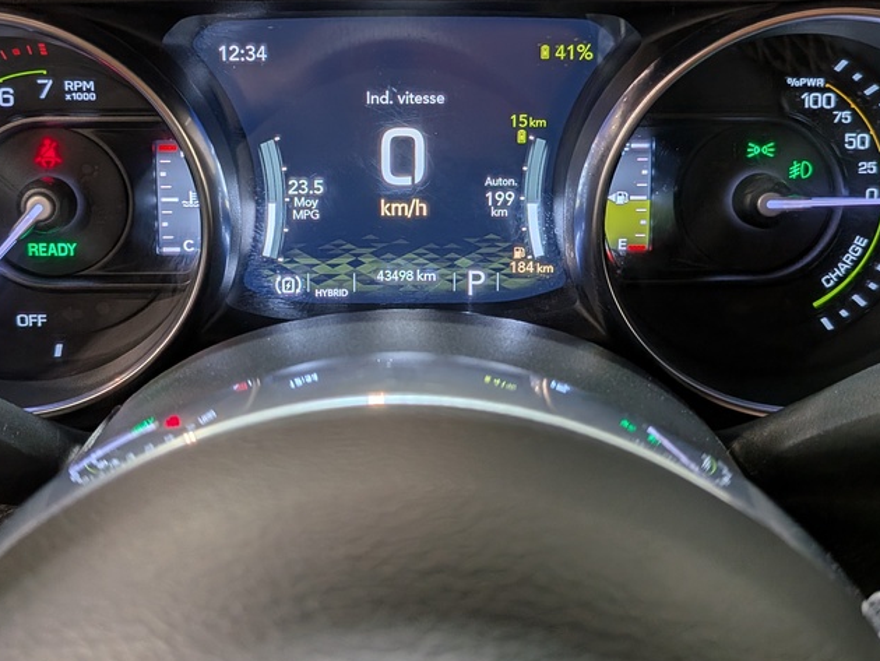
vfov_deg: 36.4
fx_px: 992
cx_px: 406
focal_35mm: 39
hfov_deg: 47.8
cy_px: 211
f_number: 1.7
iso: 28
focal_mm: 4.53
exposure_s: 1/120
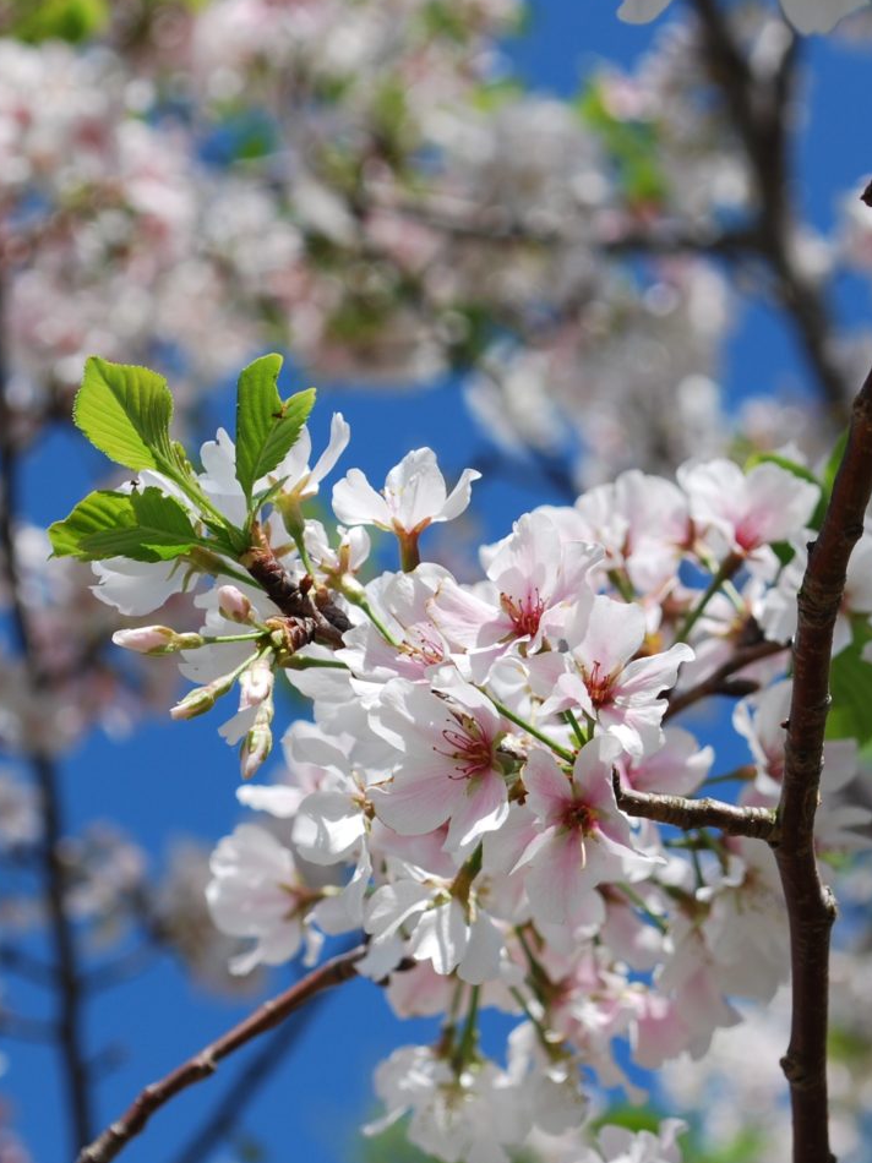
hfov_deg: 11.1
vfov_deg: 14.7
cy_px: 583
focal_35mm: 134
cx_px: 355
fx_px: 4496
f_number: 8
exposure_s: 1/250
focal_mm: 55
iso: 100
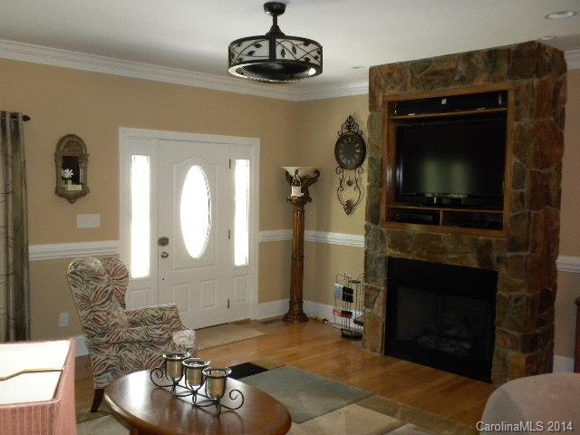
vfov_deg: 38.7
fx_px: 620
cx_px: 290
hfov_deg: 50.1
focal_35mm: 37
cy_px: 218
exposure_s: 1/30
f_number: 3.5
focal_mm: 6.6
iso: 400
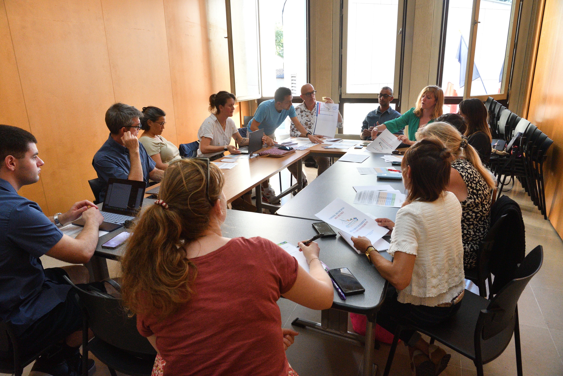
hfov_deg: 73.7
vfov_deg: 53.1
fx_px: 375
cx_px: 282
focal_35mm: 24
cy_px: 188
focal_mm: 16
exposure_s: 1/250
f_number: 5
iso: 1800
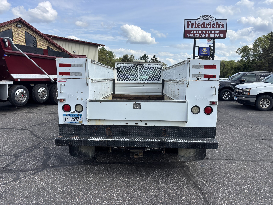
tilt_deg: -5.4
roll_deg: -0.8
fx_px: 205
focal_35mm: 26
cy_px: 102
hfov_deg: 67.3
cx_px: 136
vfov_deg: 53.1
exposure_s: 1/2857
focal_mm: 5.96
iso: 50
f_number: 1.6
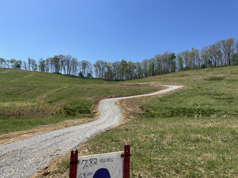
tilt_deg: +5.5
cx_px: 119
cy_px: 89
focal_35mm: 24
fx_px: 165
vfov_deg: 56.8
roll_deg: -1.4
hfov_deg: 71.6
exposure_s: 1/5525
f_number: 1.78
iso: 80
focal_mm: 6.86
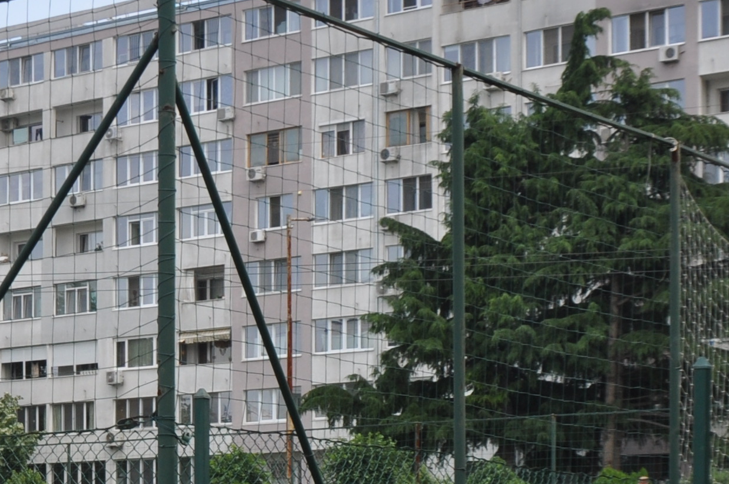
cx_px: 137
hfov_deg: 19.4
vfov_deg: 12.7
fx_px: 2104
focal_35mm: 104
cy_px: 654
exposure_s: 1/250
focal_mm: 20
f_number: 8
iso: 200
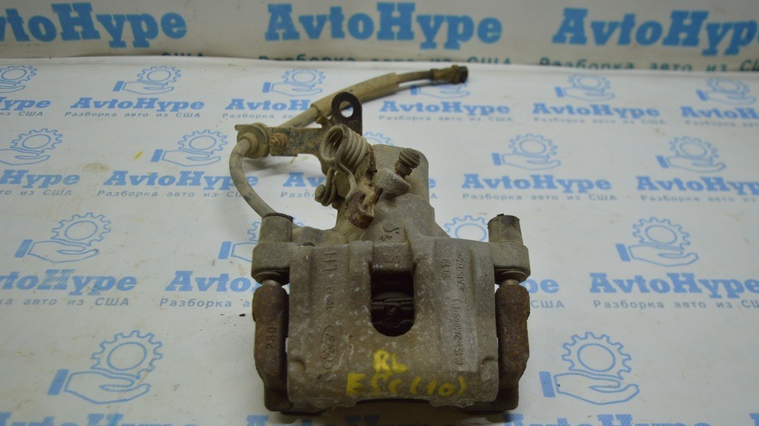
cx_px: 379
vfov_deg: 33.6
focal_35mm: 35
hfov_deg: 56.6
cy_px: 251
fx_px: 704
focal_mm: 22
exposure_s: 1/125
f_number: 3.8
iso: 400
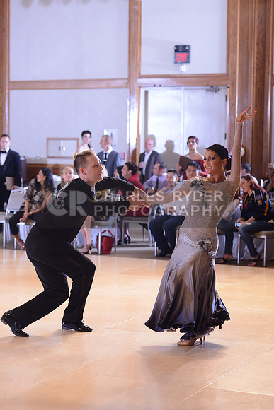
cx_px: 137
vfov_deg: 23.6
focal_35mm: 86
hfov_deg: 15.9
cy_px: 205
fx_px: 981
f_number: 3.5
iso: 1600
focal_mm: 86
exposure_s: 1/250
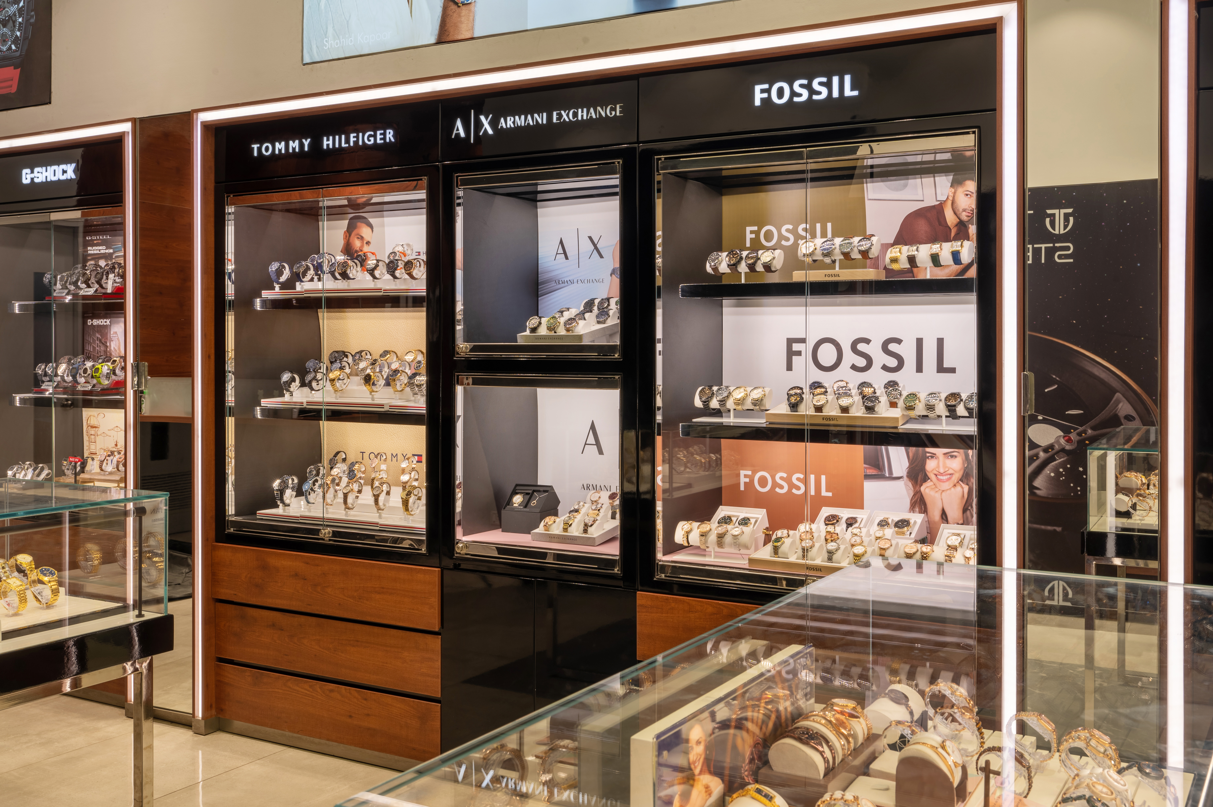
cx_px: 606
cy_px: 404
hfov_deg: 54.5
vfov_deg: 37.8
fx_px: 1179
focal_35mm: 35
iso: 100
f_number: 13
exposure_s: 1/13
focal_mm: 35
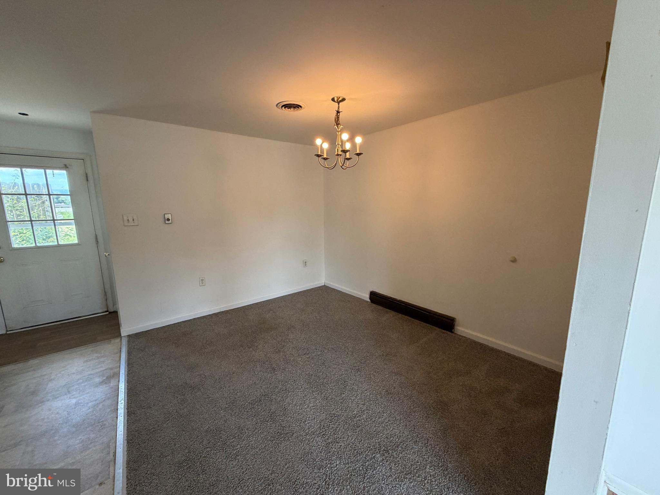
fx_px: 267
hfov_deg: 102.1
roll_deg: +1.2
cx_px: 330
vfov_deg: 85.7
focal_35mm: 14
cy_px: 248
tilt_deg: -8.7
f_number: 2.2
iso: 250
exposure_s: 1/120
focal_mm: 2.22
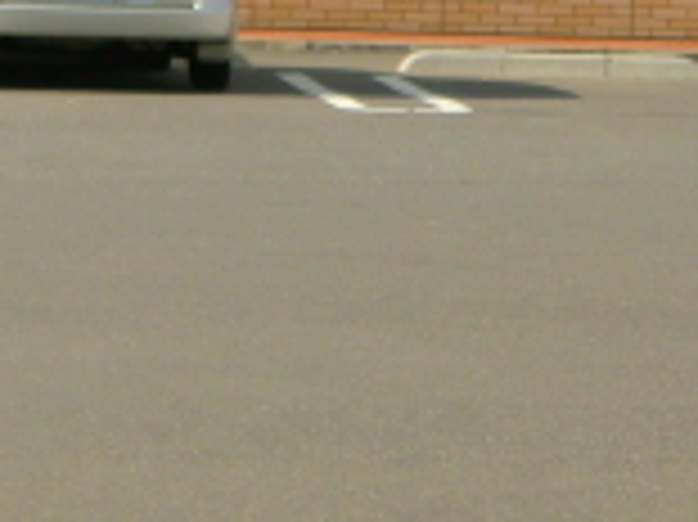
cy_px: -482
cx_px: -248
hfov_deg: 6.5
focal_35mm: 301
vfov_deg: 4.9
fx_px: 6065
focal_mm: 13.02
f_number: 4.7
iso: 64
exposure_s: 1/400
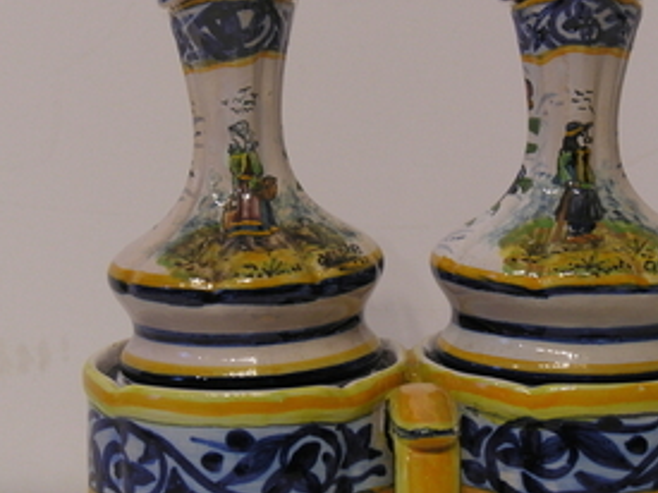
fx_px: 3591
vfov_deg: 7.9
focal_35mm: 189
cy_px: 272
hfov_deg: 10.5
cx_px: 352
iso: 60
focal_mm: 26.5
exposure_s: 1/4
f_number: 3.7
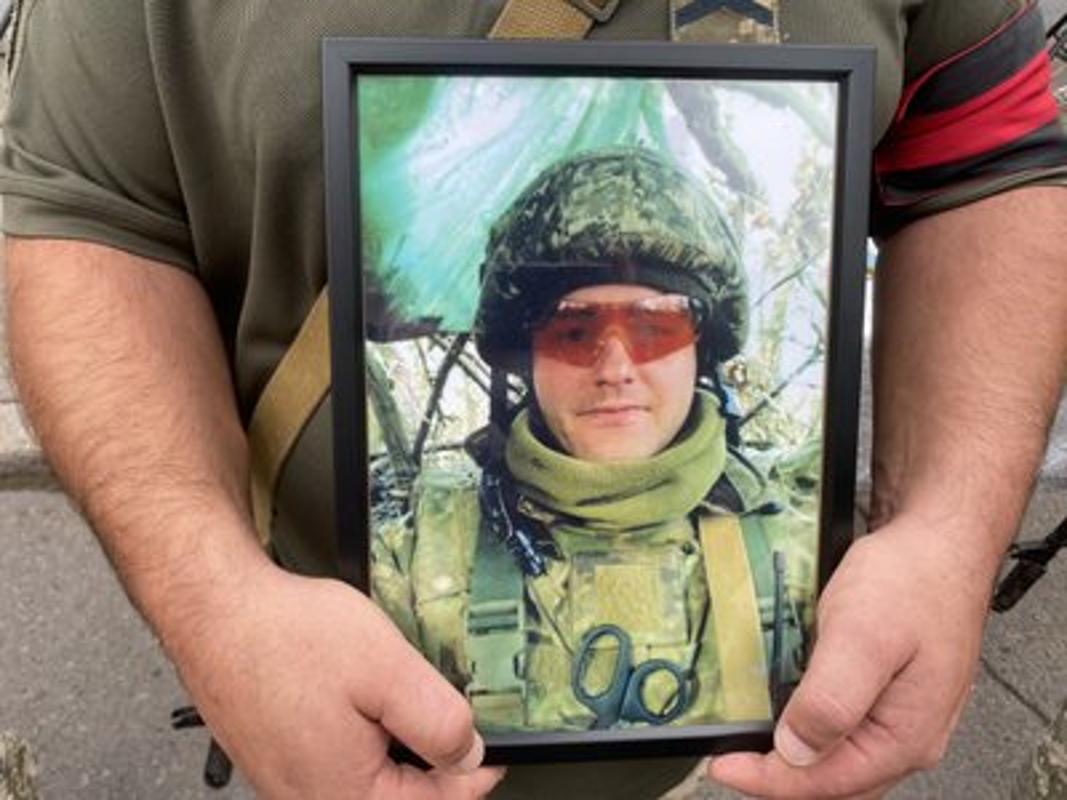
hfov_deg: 67.3
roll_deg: +0.8
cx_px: 534
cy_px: 400
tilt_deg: -36.0
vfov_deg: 53.1
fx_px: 801
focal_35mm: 26
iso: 32
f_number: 1.8
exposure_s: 1/439
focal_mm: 4.25
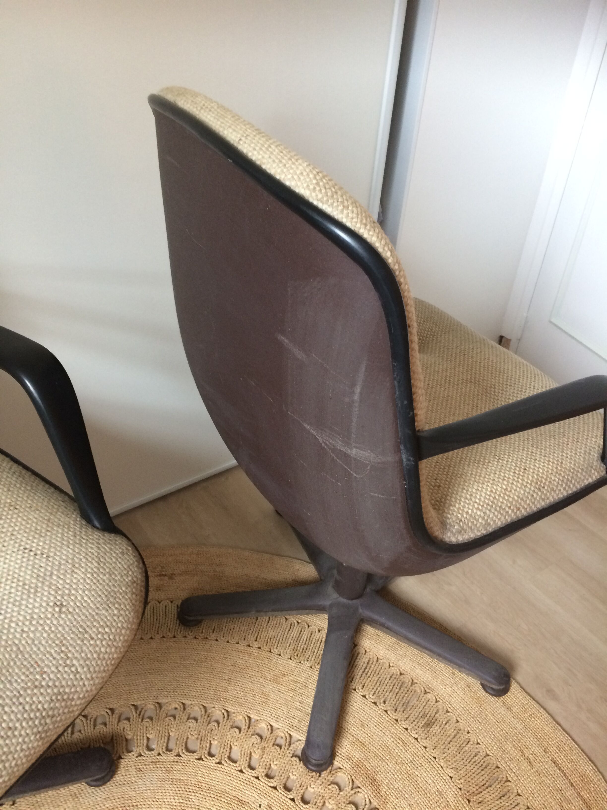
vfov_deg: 61.7
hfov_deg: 48.2
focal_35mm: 29
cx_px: 304
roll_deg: -3.3
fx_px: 678
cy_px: 405
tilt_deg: -35.9
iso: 160
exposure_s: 1/33
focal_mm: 4.15
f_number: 2.2
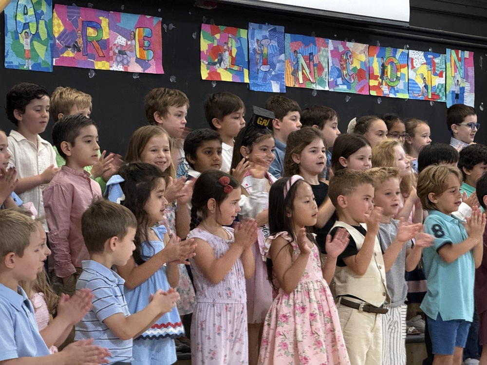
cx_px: 244
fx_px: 1688
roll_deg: +0.4
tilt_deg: +3.1
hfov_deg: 16.4
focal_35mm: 120
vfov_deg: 12.3
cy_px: 182
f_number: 2.8
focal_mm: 15.66
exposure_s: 1/40
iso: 500
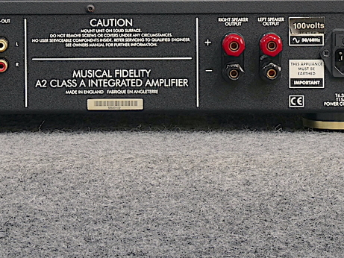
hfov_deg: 7.7
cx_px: 84
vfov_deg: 5.8
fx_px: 2565
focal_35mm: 258
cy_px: 52
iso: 100
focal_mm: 22.3
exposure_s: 1/6
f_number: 5.2
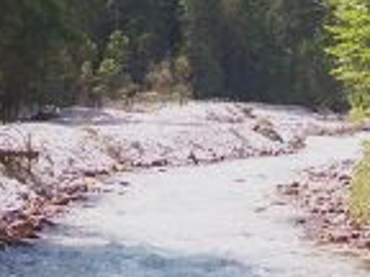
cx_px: 167
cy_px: -336
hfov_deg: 11.4
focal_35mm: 173
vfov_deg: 8.1
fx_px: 1849
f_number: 3.4
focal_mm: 8
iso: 100
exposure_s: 1/350
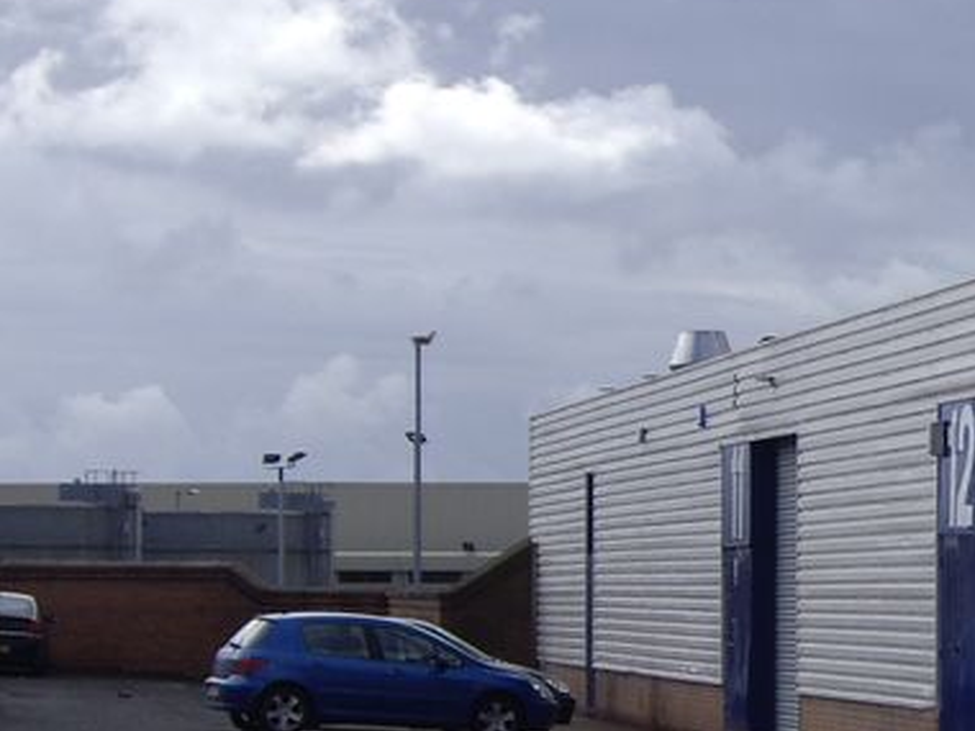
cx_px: 1419
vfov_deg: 7.8
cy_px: 660
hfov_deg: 10.1
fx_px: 5352
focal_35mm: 190
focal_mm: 13.7
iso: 50
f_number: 7.6
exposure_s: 1/160
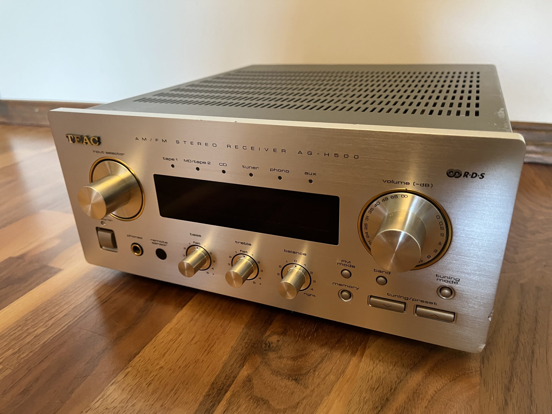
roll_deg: +2.7
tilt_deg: -24.9
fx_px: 415
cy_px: 207
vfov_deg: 53.1
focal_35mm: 26
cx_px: 276
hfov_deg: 67.3
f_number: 1.6
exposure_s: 1/50
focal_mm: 5.1
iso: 500
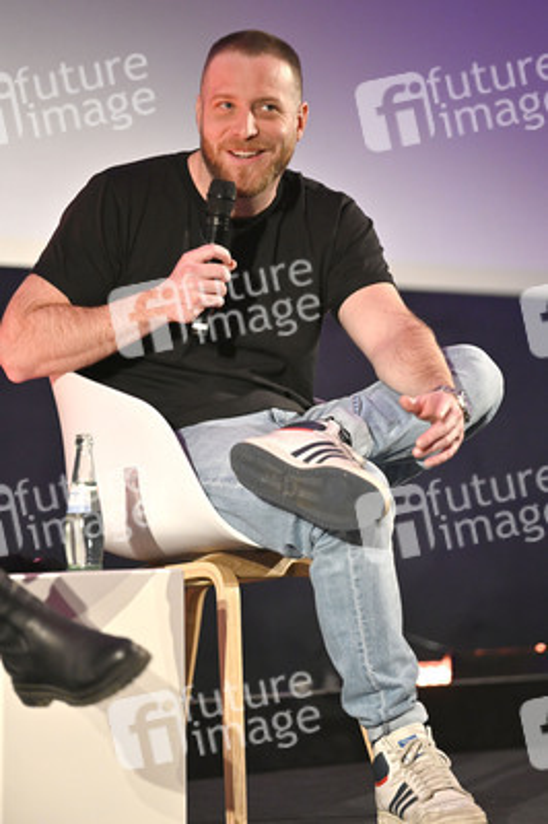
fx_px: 4117
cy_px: 412
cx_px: 274
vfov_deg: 11.4
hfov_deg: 7.6
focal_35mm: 180
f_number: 2.8
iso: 3200
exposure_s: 1/500
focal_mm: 180
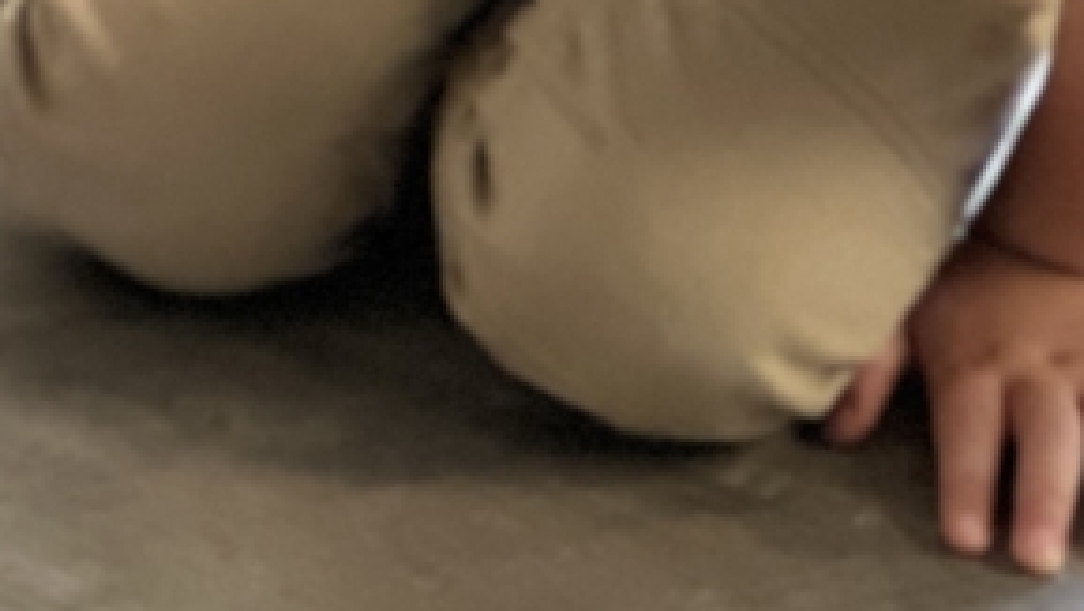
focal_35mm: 329
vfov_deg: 3.7
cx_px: -339
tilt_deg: -25.4
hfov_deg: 6.5
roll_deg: -1.3
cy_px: -420
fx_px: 9463
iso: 400
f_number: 2.8
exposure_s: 1/26
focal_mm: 9
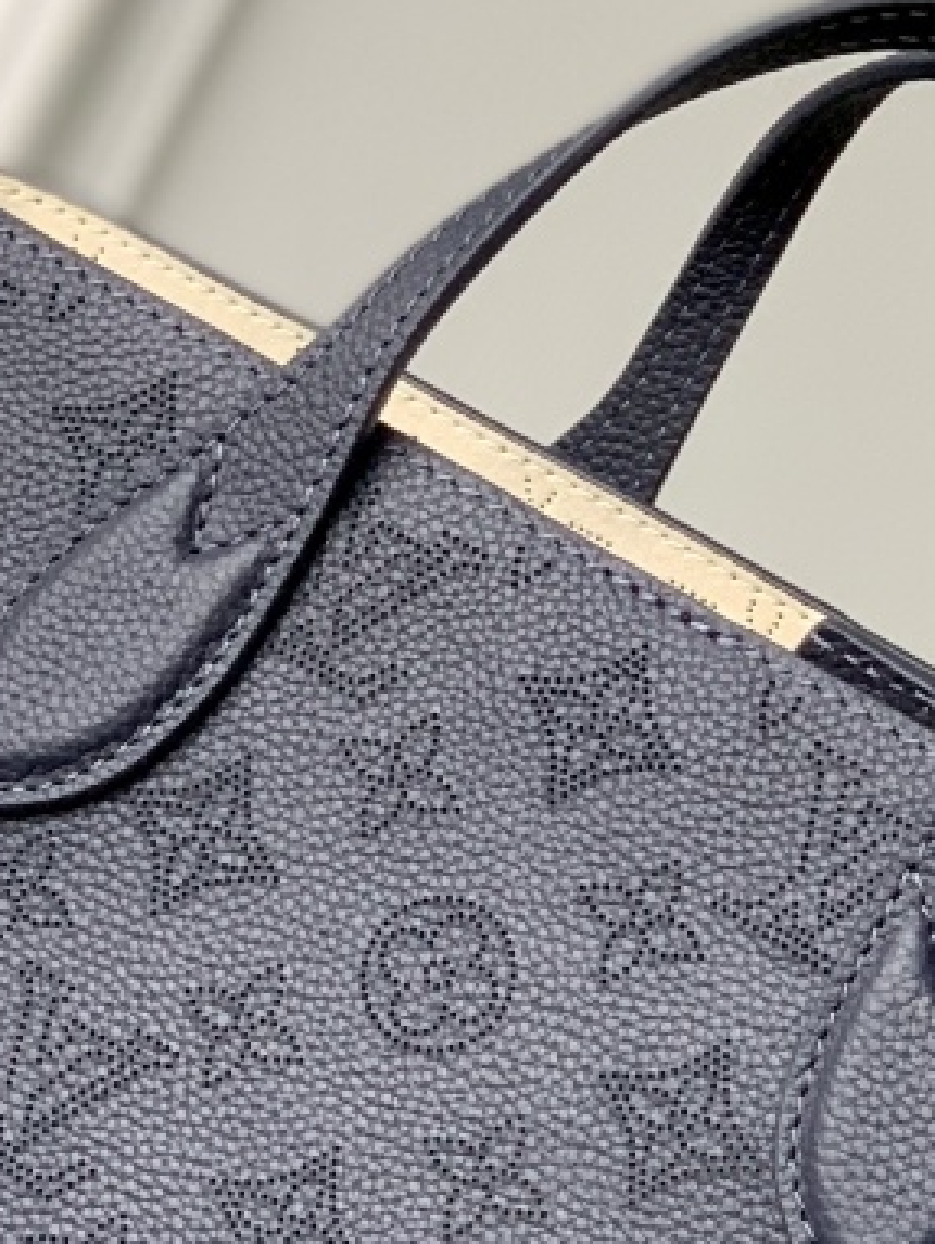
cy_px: 739
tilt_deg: -6.1
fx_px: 7051
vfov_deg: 10.1
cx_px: 459
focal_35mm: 196
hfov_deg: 7.6
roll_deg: -26.9
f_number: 2.4
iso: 64
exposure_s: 1/122
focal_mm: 6
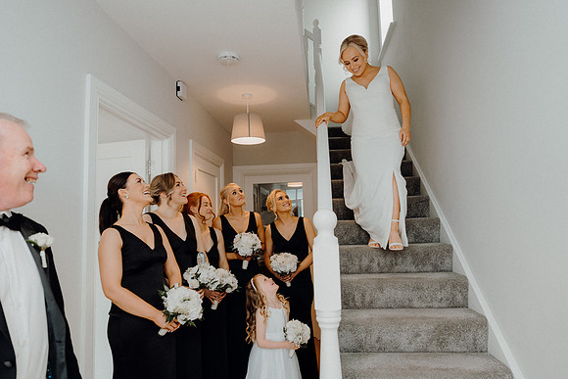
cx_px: 284
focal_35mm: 24
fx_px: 379
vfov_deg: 53.1
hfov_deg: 73.7
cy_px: 190
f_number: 3.5
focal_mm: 24
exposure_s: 1/160
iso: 250
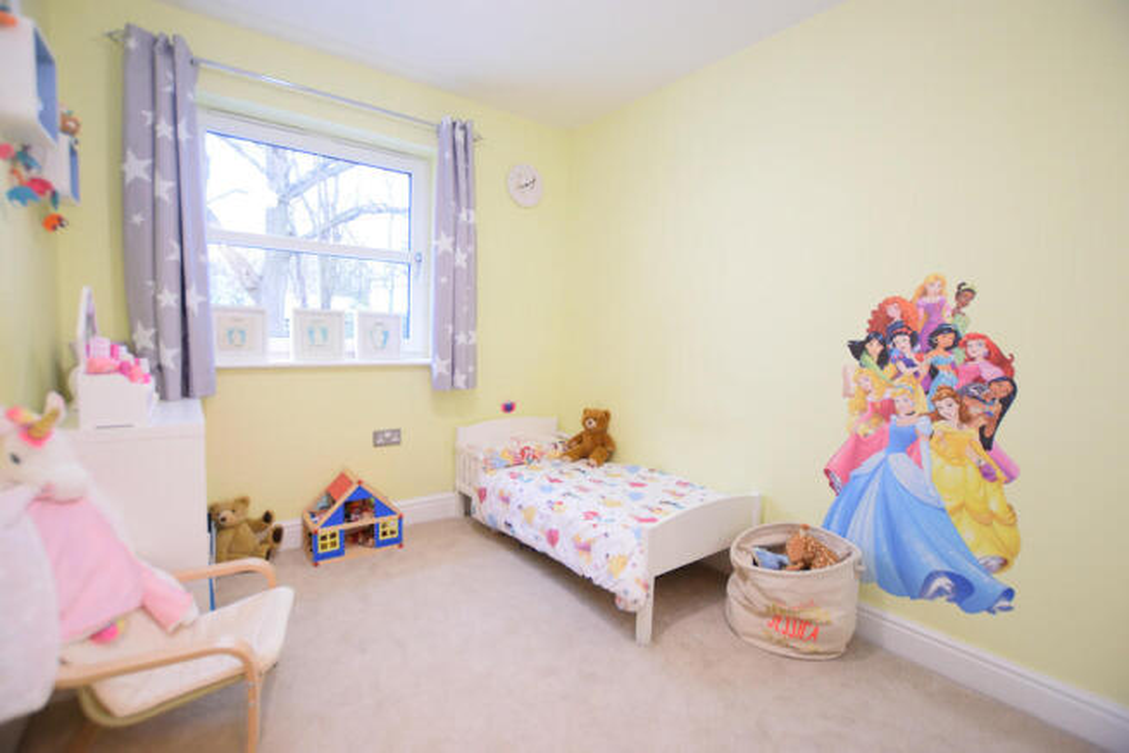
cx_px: 564
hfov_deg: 100.4
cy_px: 376
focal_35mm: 15
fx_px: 470
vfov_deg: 77.4
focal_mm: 10
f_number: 3.5
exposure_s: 1/60
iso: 1800
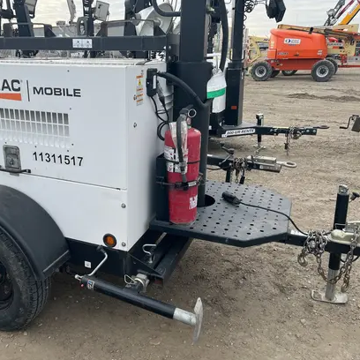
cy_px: 179
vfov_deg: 52.5
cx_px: 129
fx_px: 365
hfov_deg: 51.8
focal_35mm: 31
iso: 50
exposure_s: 1/1225
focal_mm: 5.1
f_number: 1.6
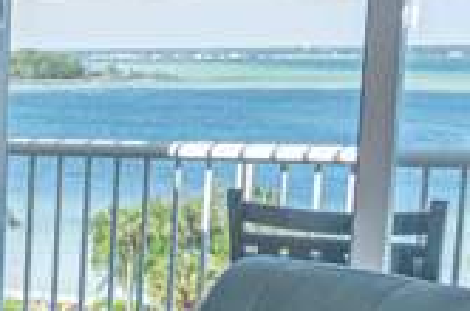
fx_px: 1512
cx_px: -433
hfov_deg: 14.9
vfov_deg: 11.7
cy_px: 284
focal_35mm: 116
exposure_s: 1/125
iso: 400
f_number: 6.3
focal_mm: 24
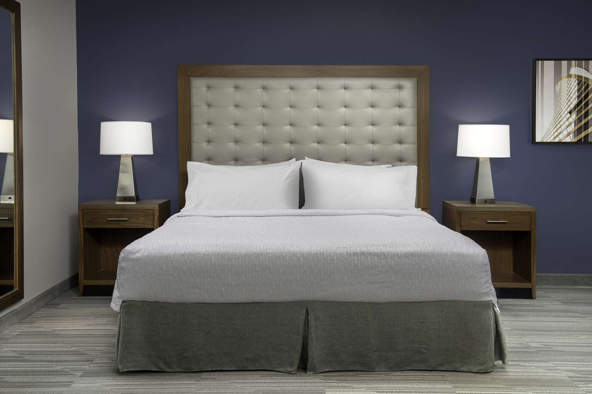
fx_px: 625
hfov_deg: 50.7
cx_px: 296
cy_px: 197
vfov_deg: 35.1
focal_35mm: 38
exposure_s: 1.6
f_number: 11
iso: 50
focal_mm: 38
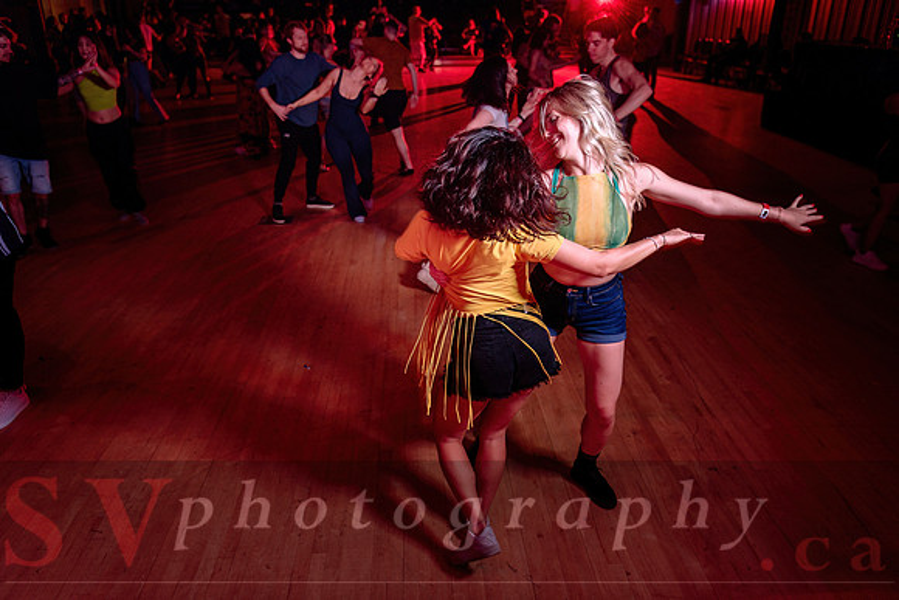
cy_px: 300
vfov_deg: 45.0
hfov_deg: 63.6
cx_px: 450
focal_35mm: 29
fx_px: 724
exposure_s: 1/60
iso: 1000
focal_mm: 29
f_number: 3.2
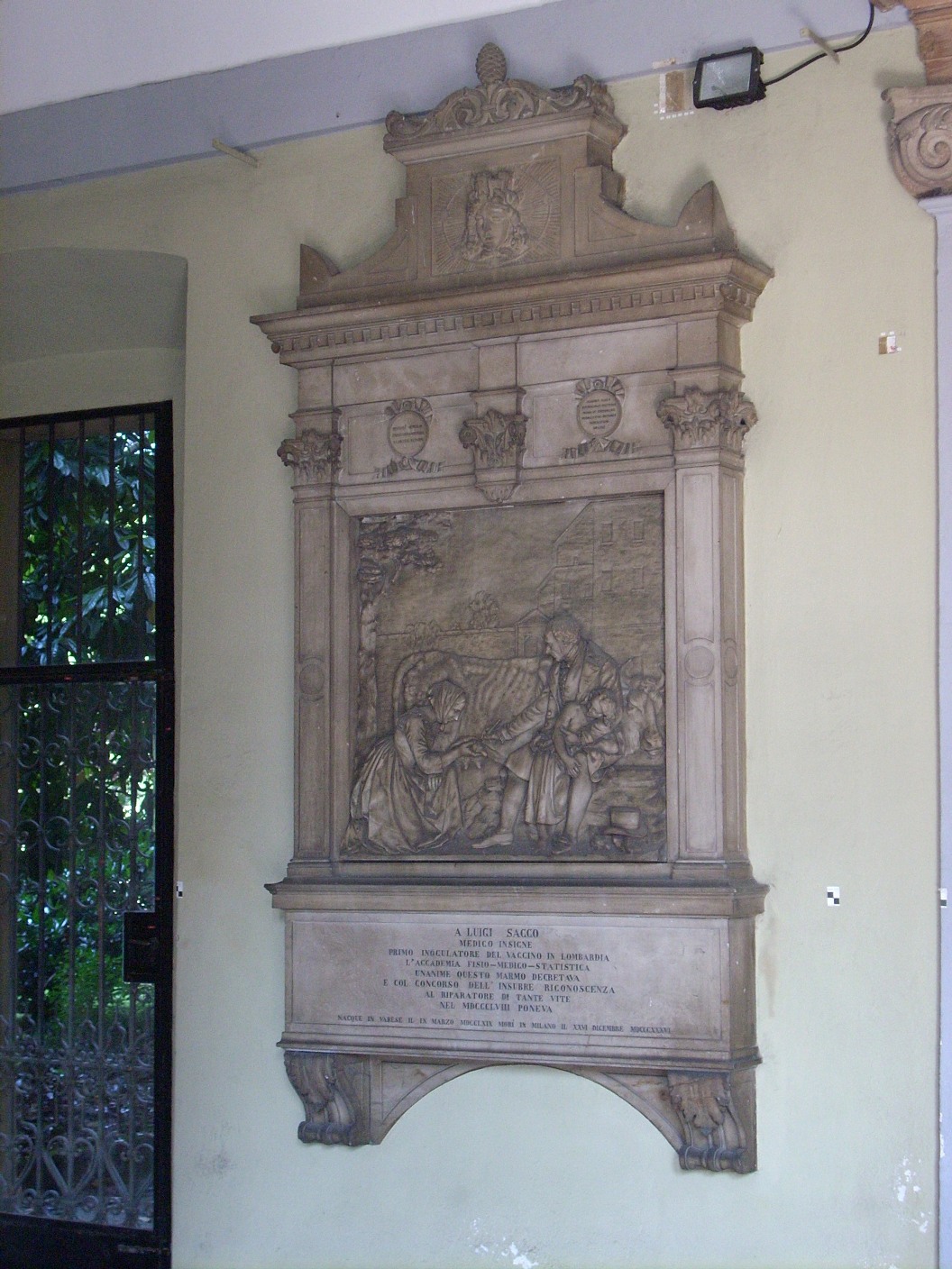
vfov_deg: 29.8
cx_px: 476
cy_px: 634
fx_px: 2383
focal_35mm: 65
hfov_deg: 22.6
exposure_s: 1/30
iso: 259
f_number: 3.8
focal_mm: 10.7
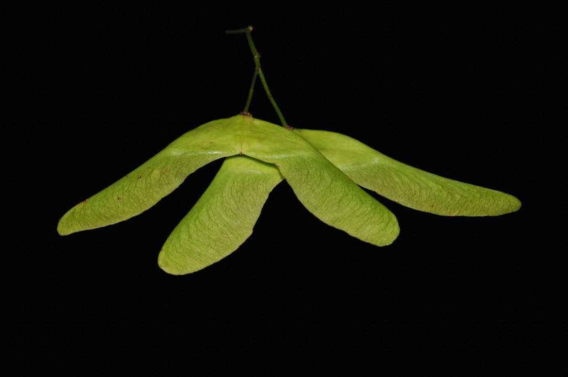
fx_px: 1300
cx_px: 284
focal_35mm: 82
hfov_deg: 24.6
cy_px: 188
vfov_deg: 16.5
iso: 400
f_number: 20
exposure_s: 1/60
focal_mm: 55
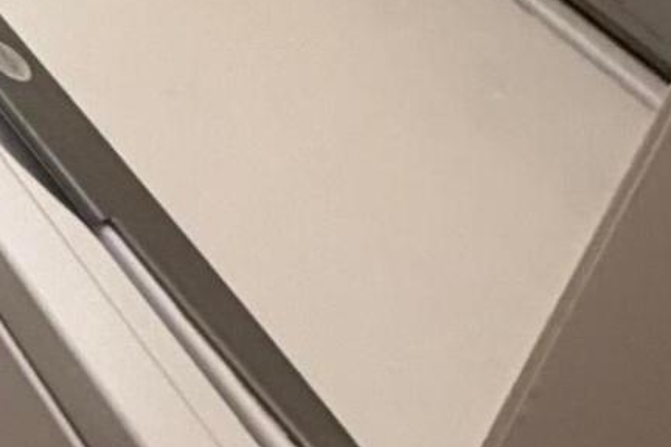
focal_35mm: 97
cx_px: -708
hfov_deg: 15.9
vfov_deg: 12.8
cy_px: -371
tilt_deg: -27.9
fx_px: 1808
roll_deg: -2.7
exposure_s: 1/120
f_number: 2.2
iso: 250
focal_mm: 2.22
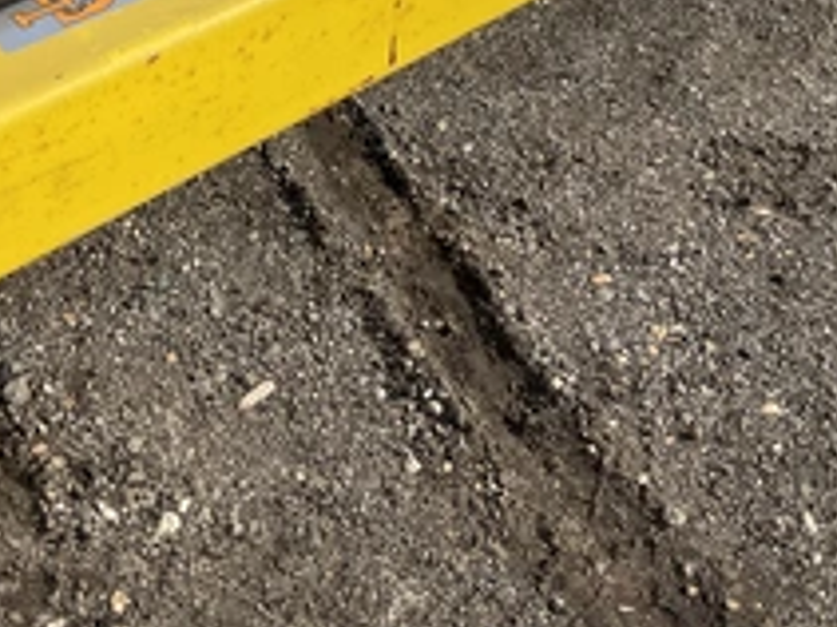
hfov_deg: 34.8
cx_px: 317
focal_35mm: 55
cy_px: 67
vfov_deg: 25.7
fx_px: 1329
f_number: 1.8
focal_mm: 3
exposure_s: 1/1279
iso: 25
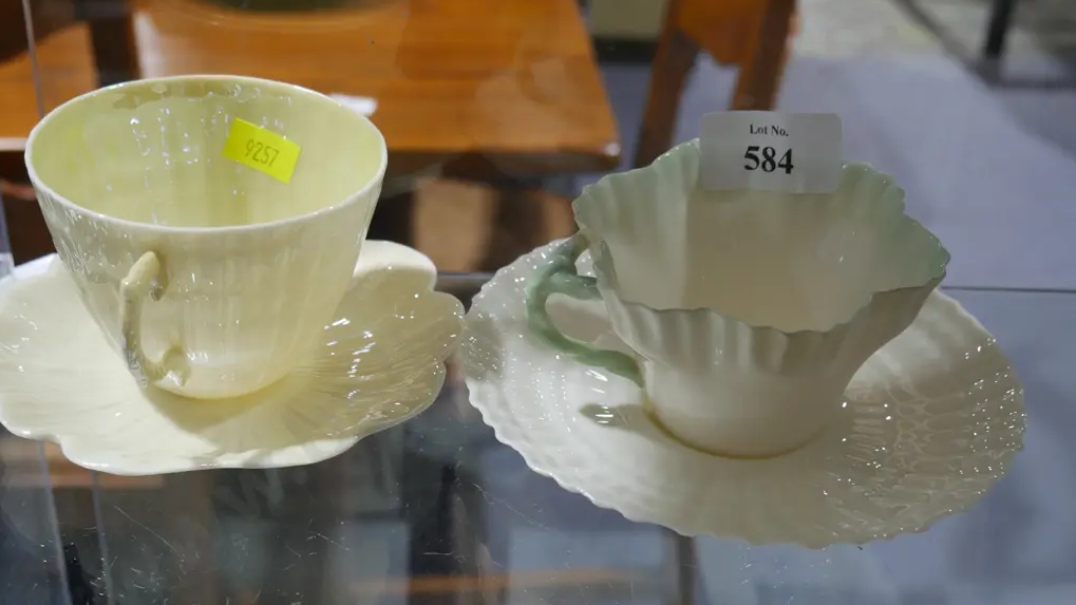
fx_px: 1312
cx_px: 536
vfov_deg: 26.0
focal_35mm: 46
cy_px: 277
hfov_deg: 44.6
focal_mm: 21
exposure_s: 1/60
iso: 500
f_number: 5
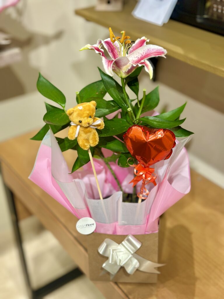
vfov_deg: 39.7
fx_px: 414
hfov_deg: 30.3
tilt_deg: -32.4
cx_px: 112
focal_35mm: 48
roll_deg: +0.7
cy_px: 150
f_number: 1.78
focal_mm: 6.86
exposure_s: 1/60
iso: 160
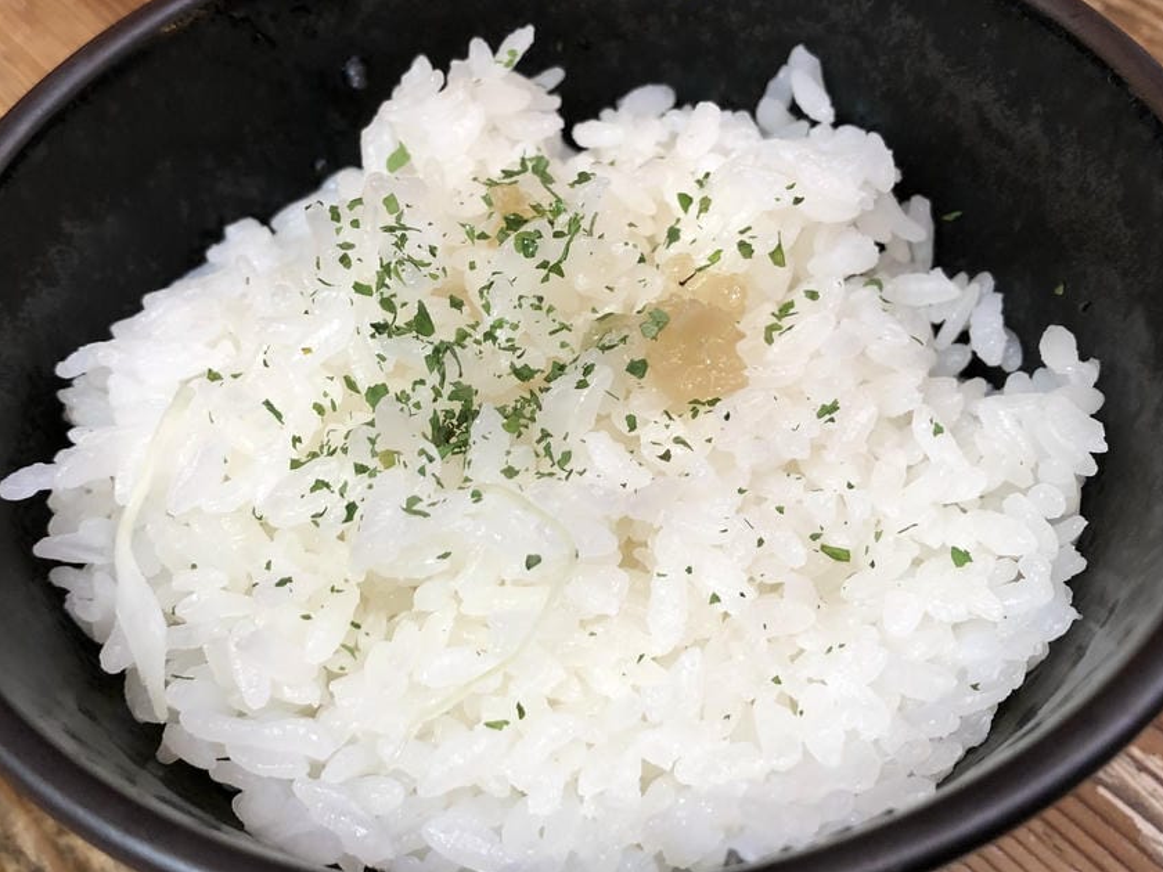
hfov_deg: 46.8
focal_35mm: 40
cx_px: 541
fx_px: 1344
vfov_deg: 36.0
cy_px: 435
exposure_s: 1/20
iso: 40
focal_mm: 3.99
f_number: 1.8
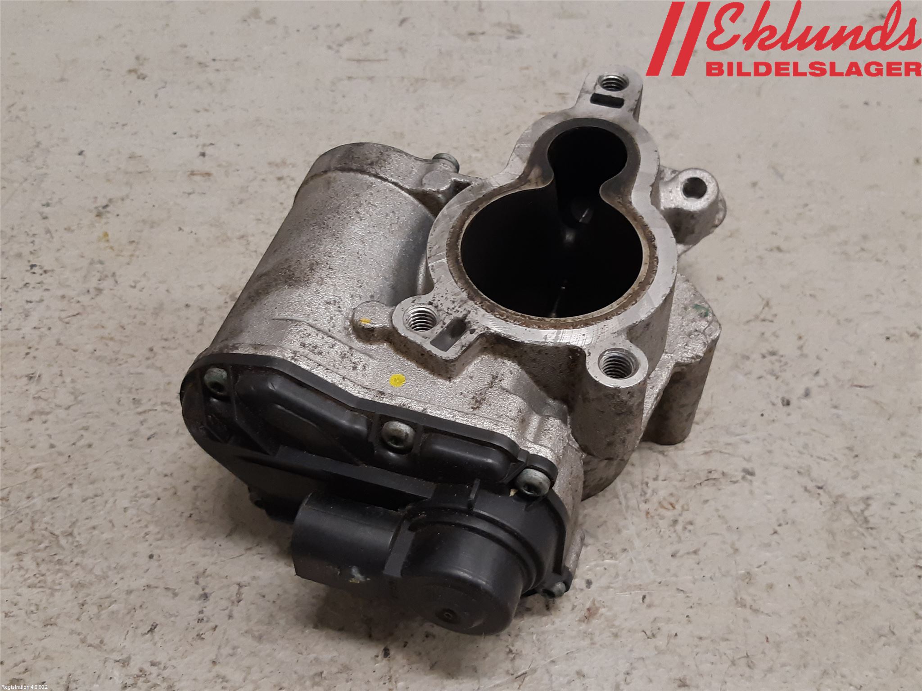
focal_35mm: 26
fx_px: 693
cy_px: 346
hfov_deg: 67.3
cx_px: 461
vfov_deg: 53.1
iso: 160
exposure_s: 1/50
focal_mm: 3.93
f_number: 1.7
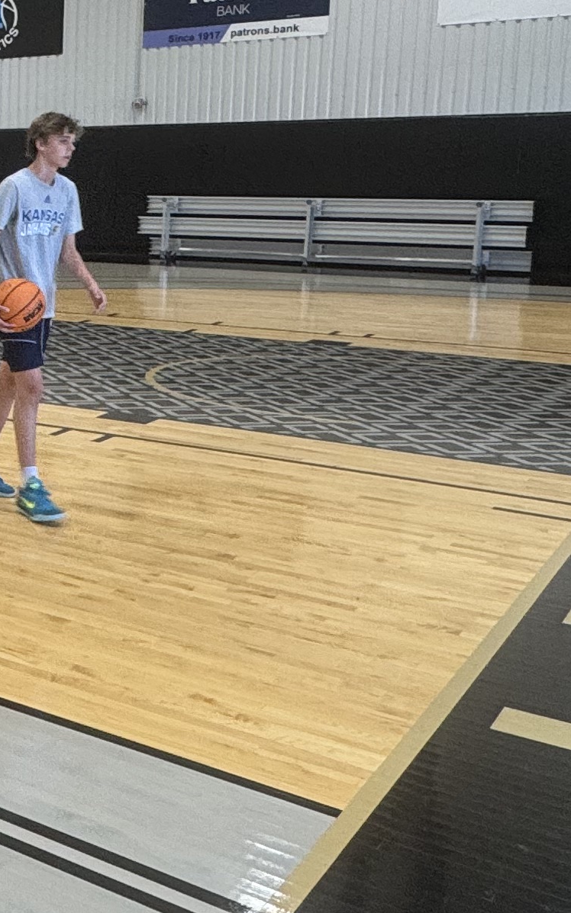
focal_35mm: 50
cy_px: 322
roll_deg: +0.7
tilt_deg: -8.4
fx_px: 1245
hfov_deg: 20.1
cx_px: -405
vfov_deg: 39.9
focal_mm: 2.22
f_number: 2.2
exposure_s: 1/120
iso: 100
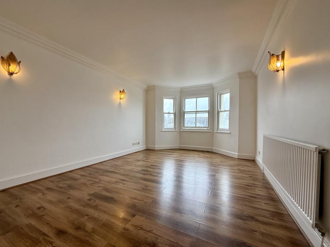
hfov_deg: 98.0
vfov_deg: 81.7
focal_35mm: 15
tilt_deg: -0.5
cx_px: 154
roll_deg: -0.6
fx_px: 143
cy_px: 127
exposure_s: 1/107
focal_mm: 2.22
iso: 64
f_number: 2.2
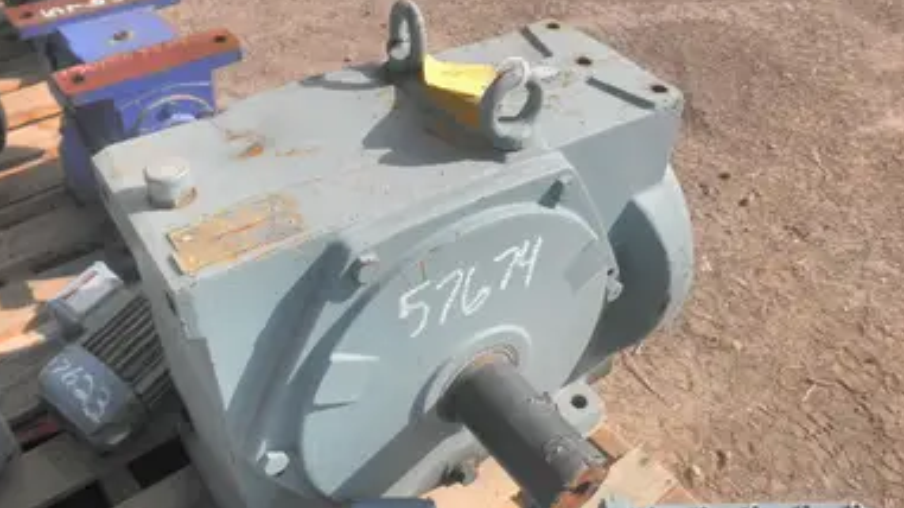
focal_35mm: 32
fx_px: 767
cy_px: 294
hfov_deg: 61.0
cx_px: 456
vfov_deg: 36.6
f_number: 8.5
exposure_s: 1/160
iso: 64
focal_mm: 5
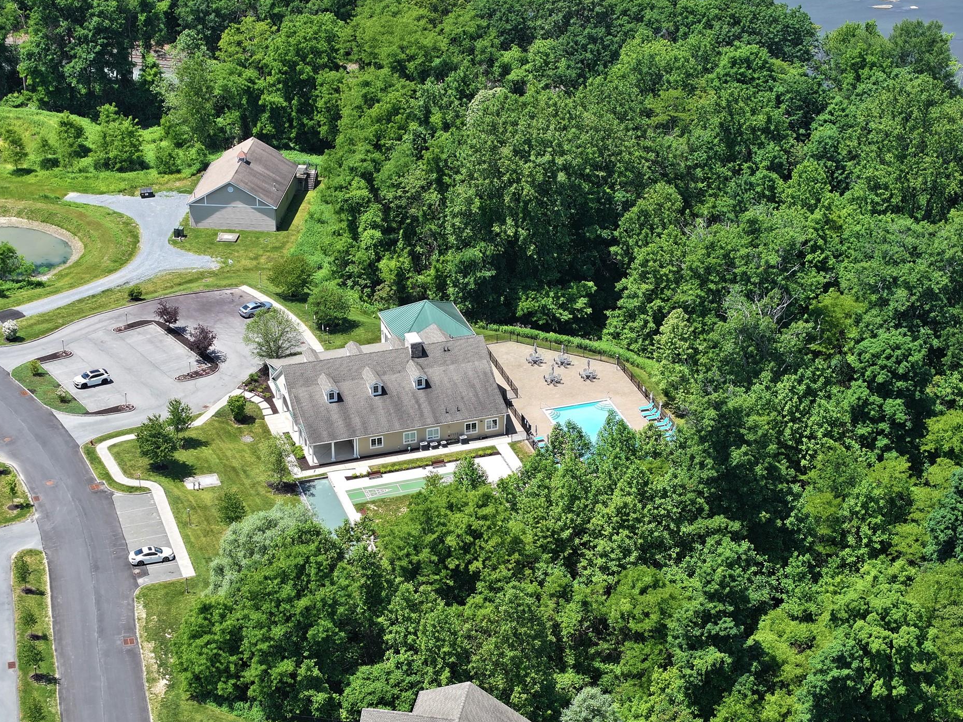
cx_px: 439
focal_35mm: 77
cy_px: 374
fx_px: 2142
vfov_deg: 19.1
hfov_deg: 25.3
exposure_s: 1/640
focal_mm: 19.35
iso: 100
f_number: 2.8
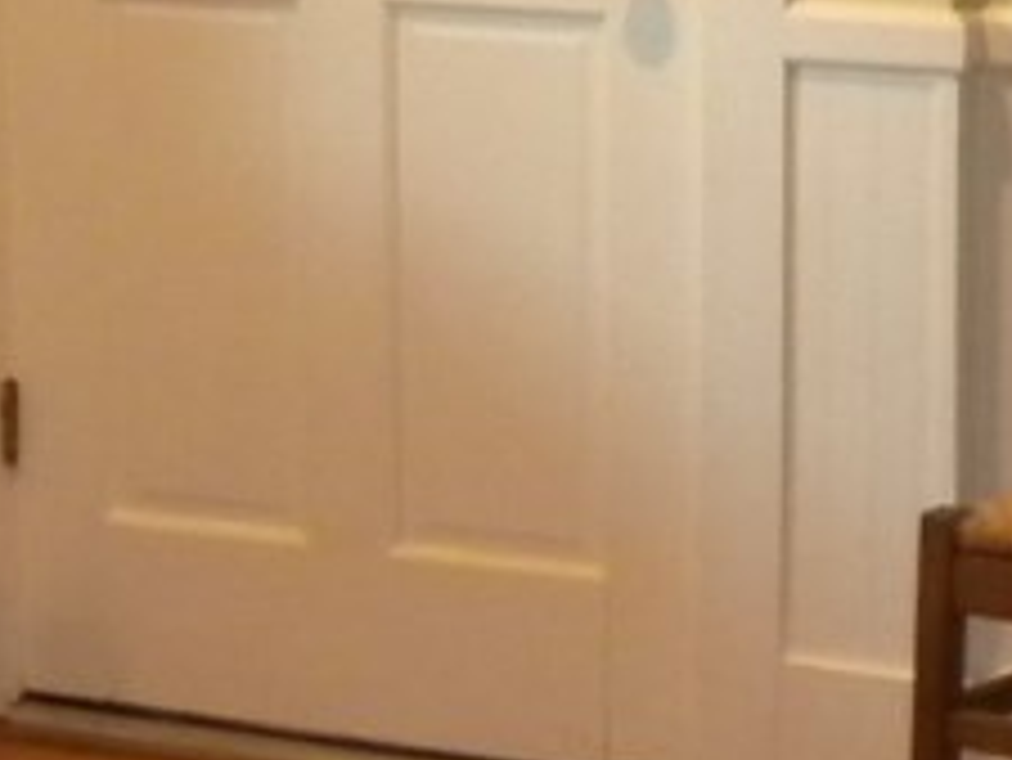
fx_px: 4651
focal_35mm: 159
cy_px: 130
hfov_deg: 12.4
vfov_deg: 9.3
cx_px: 378
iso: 400
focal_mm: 6.3
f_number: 3.1
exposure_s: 1/56.1
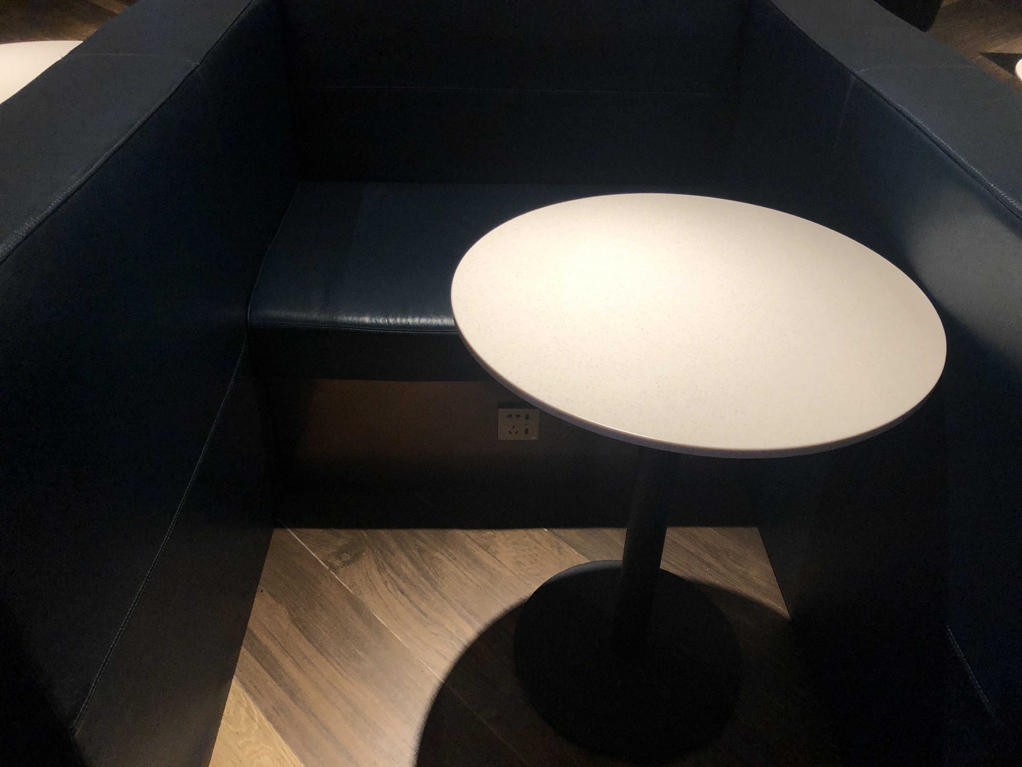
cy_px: 384
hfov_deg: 63.4
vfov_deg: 49.7
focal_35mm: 28
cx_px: 511
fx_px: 827
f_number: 1.8
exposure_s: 1/25
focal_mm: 3.99
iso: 32
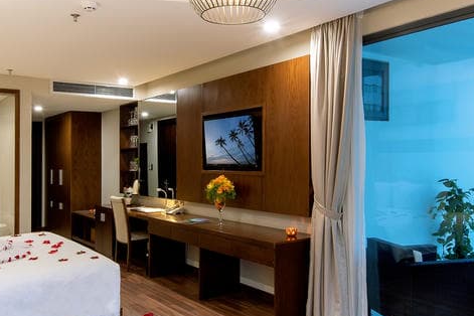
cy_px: 136
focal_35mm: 34
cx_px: 213
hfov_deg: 55.7
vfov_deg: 38.8
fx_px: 448
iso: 200
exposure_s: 5
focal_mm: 16
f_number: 18
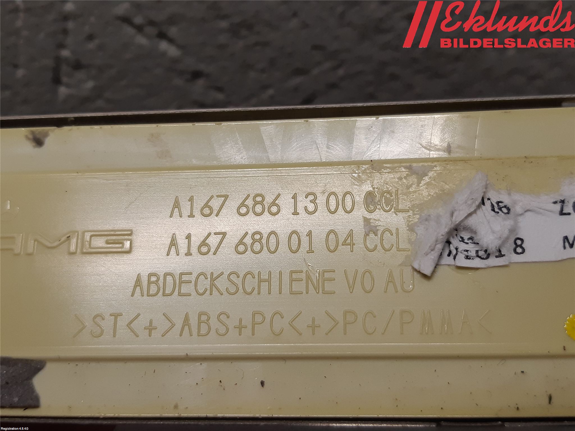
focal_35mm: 26
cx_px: 288
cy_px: 216
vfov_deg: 53.1
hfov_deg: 67.3
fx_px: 432
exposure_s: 1/100
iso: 80
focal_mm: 3.93
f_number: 1.7
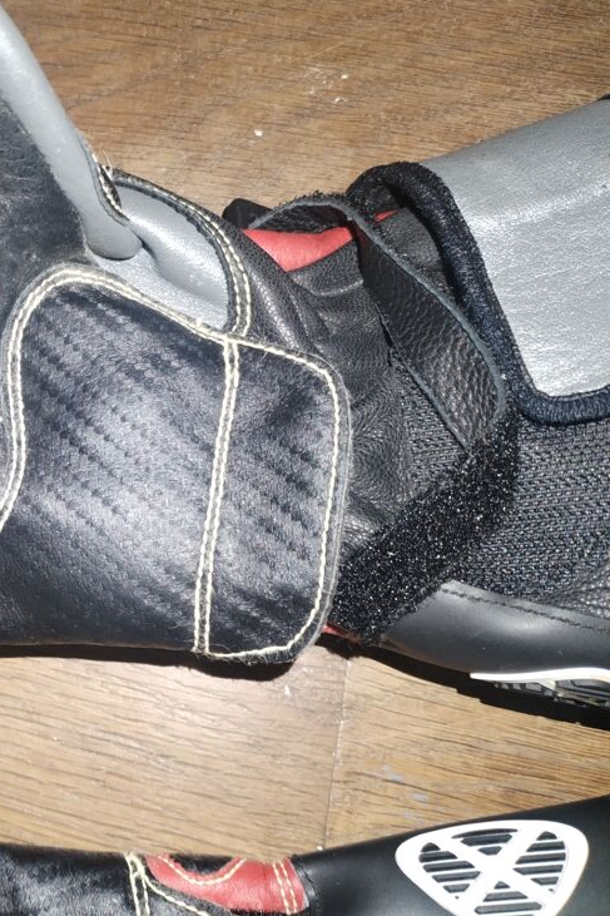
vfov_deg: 51.9
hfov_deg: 33.1
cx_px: 9
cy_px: 456
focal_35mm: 37
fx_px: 941
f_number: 1.8
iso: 805
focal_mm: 4.75
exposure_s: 1/33.3
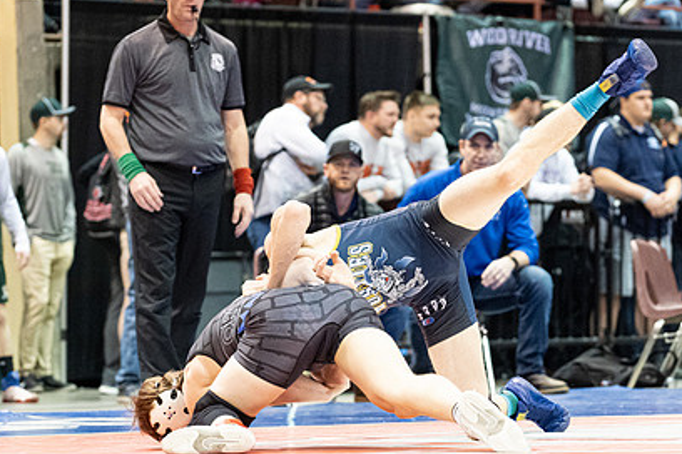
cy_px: 288
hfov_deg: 9.7
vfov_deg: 6.5
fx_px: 4016
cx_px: 339
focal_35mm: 212
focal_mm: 149
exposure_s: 1/500
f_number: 4
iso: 12800
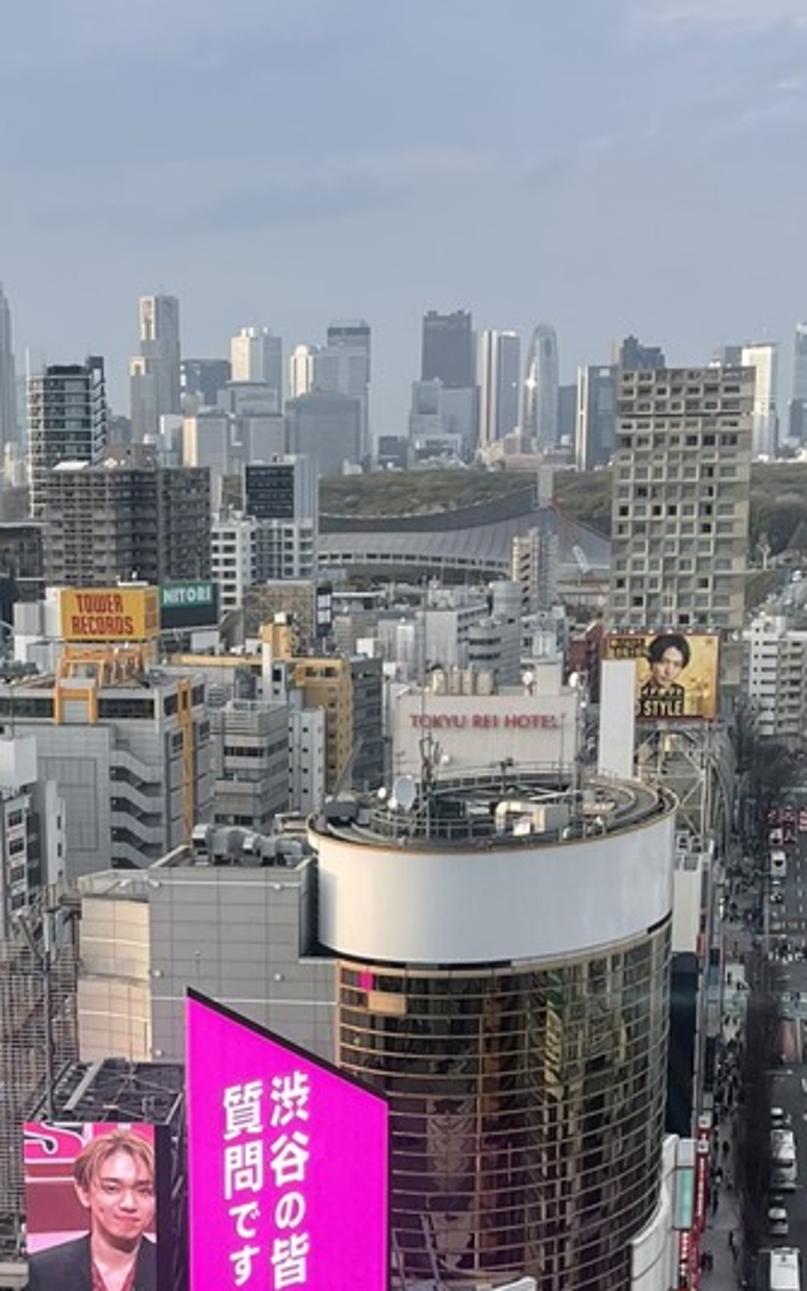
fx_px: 2534
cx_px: 128
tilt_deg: -14.9
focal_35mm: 72
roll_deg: +1.2
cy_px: 1175
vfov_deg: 27.5
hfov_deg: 17.9
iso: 32
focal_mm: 4.2
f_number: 1.6
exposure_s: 1/241
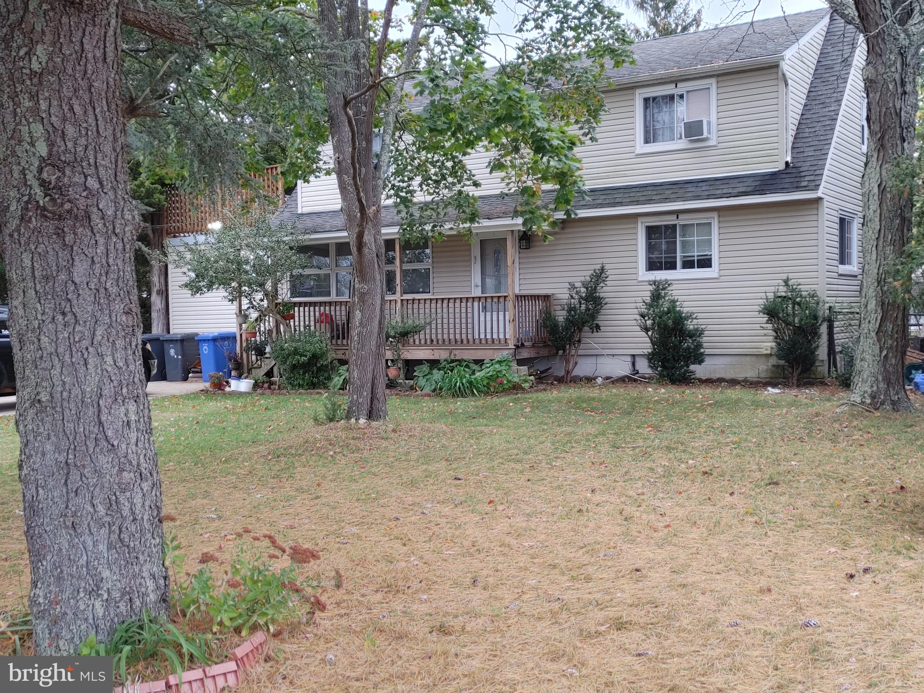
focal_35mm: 39
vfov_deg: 36.8
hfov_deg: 47.9
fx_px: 1041
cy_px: 346
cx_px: 462
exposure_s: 1/60
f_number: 1.8
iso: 50
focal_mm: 5.58
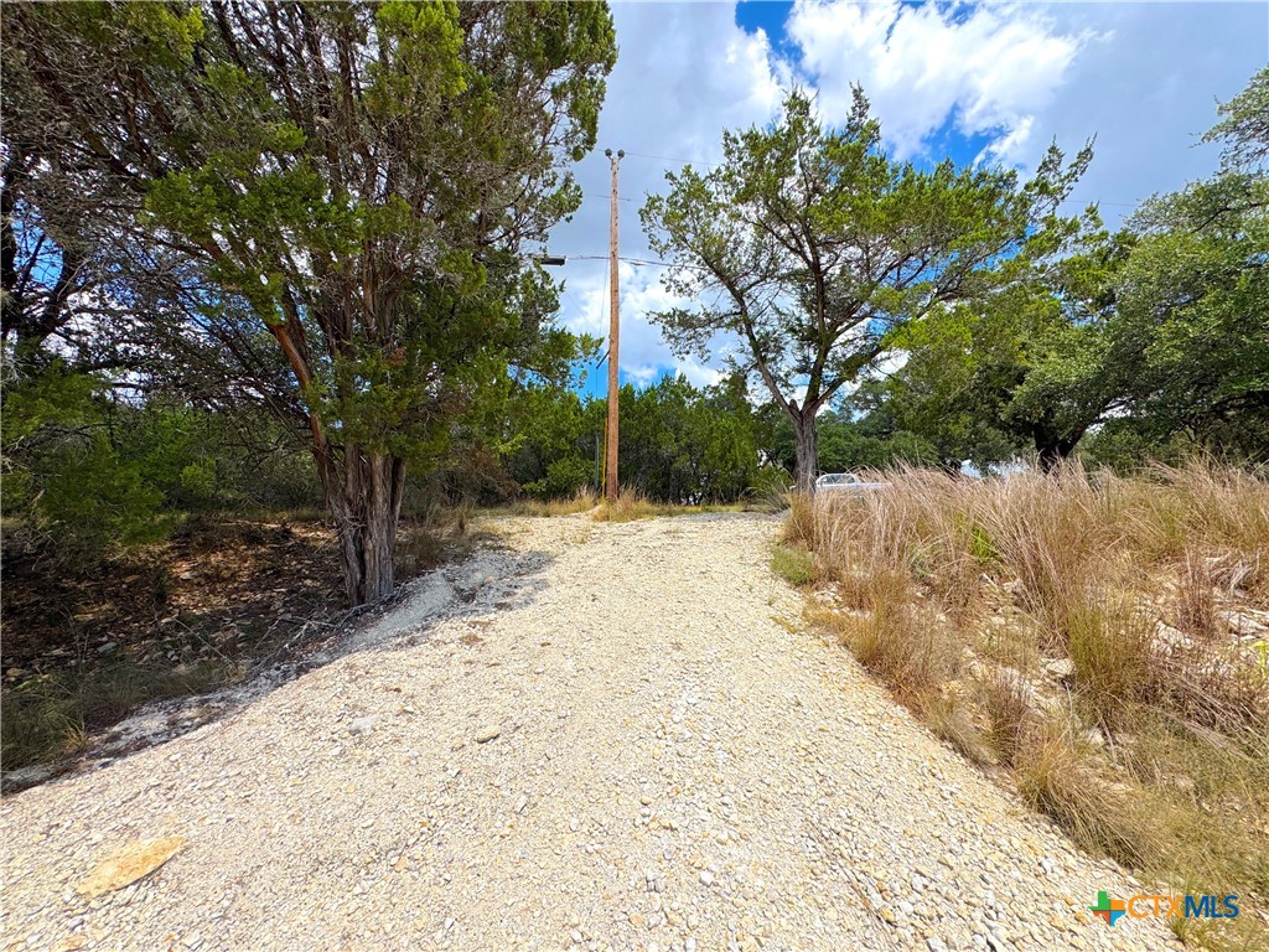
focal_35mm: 14
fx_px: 513
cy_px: 476
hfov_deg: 102.1
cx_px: 634
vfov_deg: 85.7
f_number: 2.2
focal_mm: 2.22
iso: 50
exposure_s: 1/2273
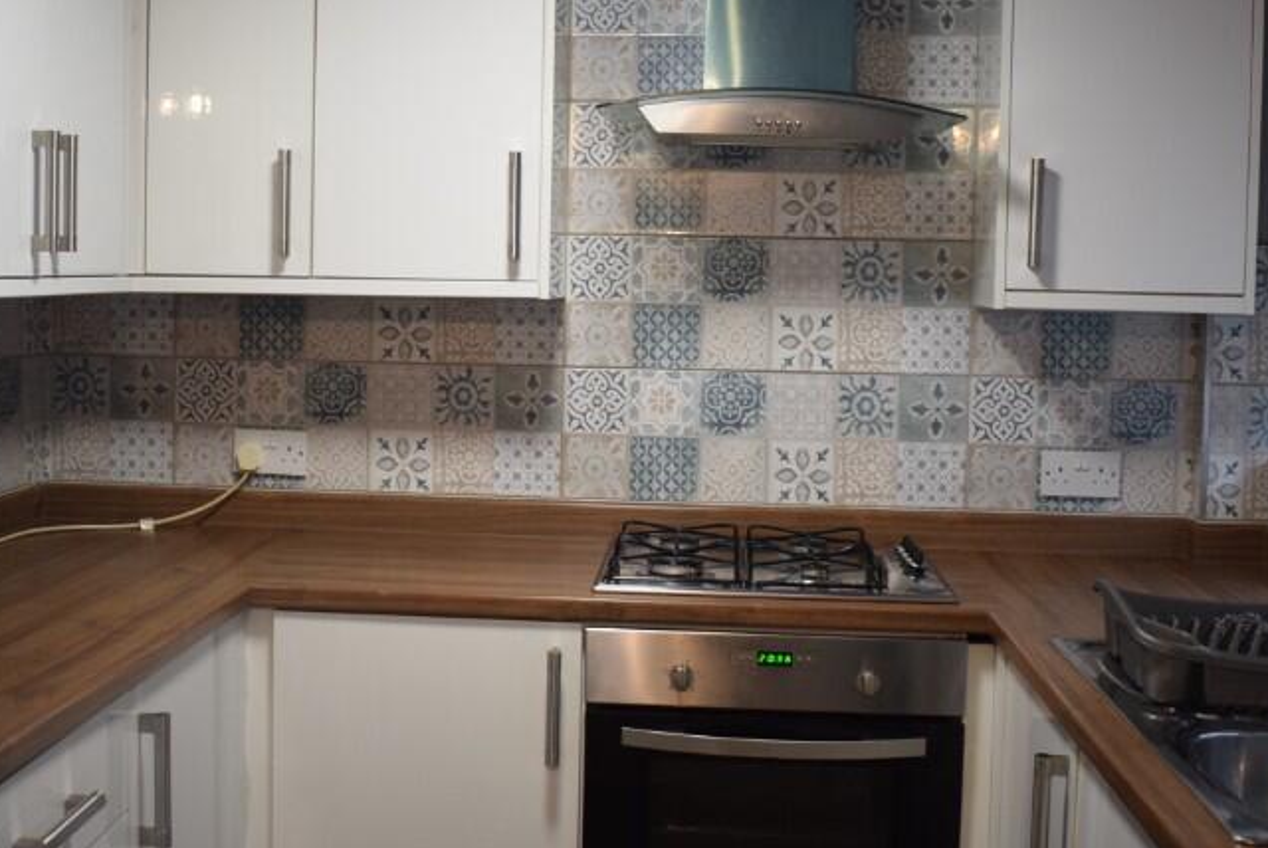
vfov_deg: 28.1
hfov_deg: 41.0
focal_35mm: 48
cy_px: 355
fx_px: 1692
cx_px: 557
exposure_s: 1/60
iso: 640
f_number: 4
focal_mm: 20
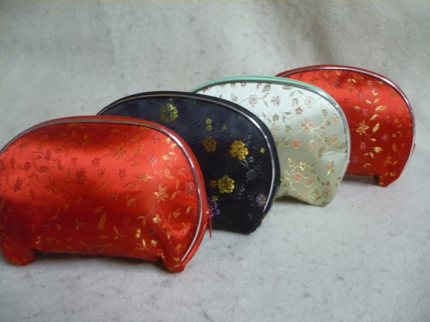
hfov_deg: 52.6
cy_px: 161
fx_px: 435
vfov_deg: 40.7
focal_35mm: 35
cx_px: 215
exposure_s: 1/8
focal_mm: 5.8
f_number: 2.8
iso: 250
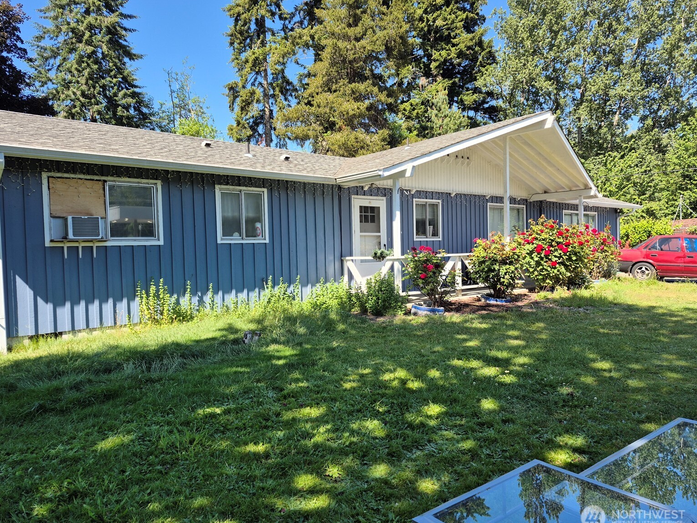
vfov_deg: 56.8
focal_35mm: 24
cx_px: 335
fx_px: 483
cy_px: 263
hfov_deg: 71.6
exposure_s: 1/492
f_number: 1.8
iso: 25
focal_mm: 5.4
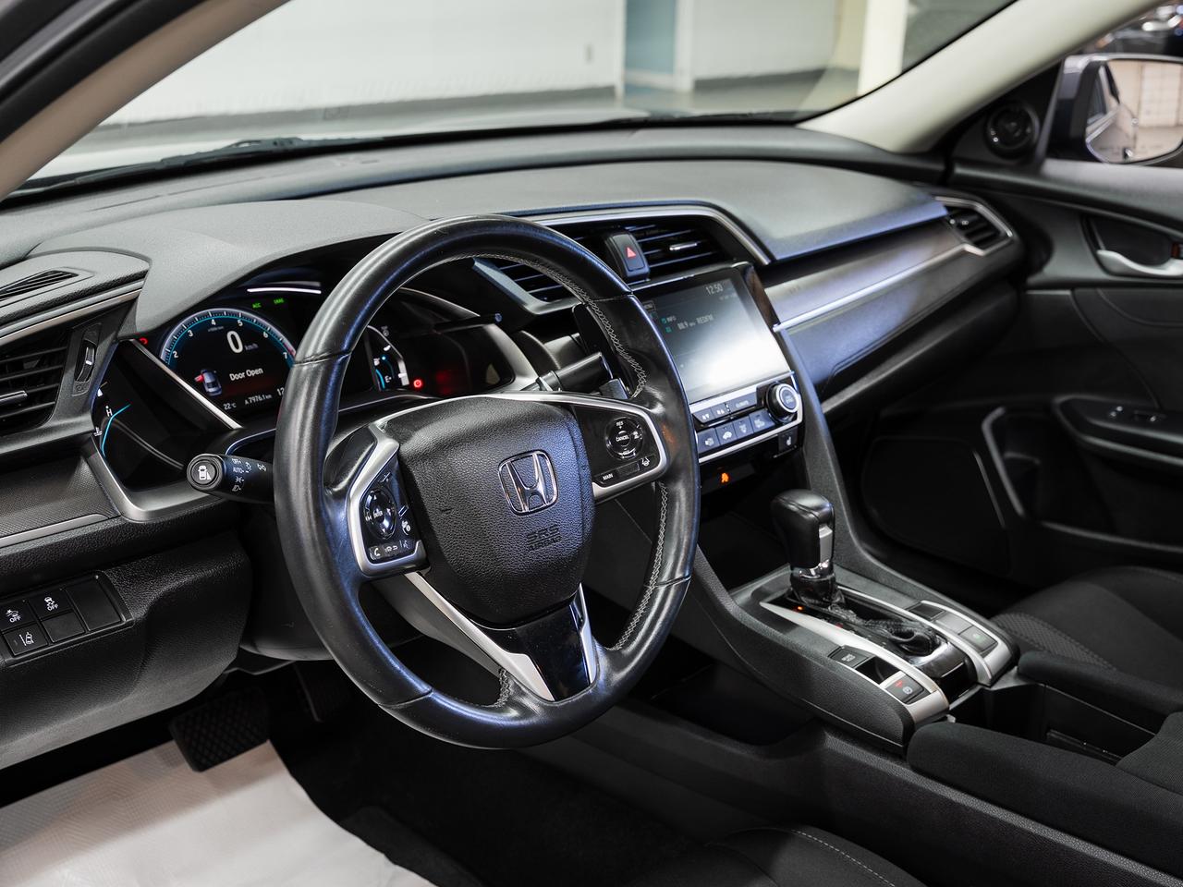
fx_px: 1393
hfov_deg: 46.0
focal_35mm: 41
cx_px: 592
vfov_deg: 35.3
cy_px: 495
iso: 100
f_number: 5.6
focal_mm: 33.6
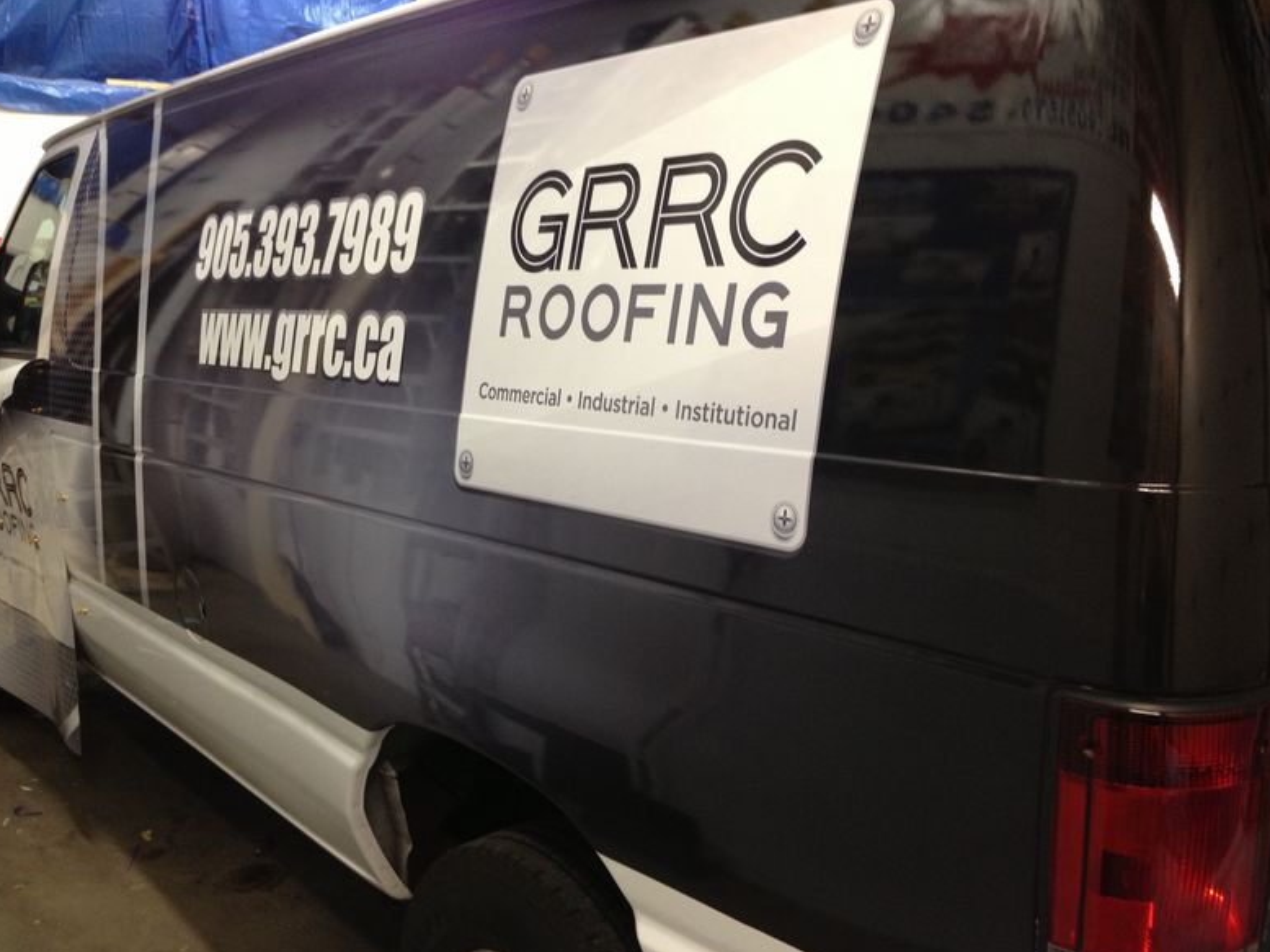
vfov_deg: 39.6
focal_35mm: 36
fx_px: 1320
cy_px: 485
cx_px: 643
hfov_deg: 51.4
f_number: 2.4
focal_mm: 4.28
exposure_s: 1/20
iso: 160
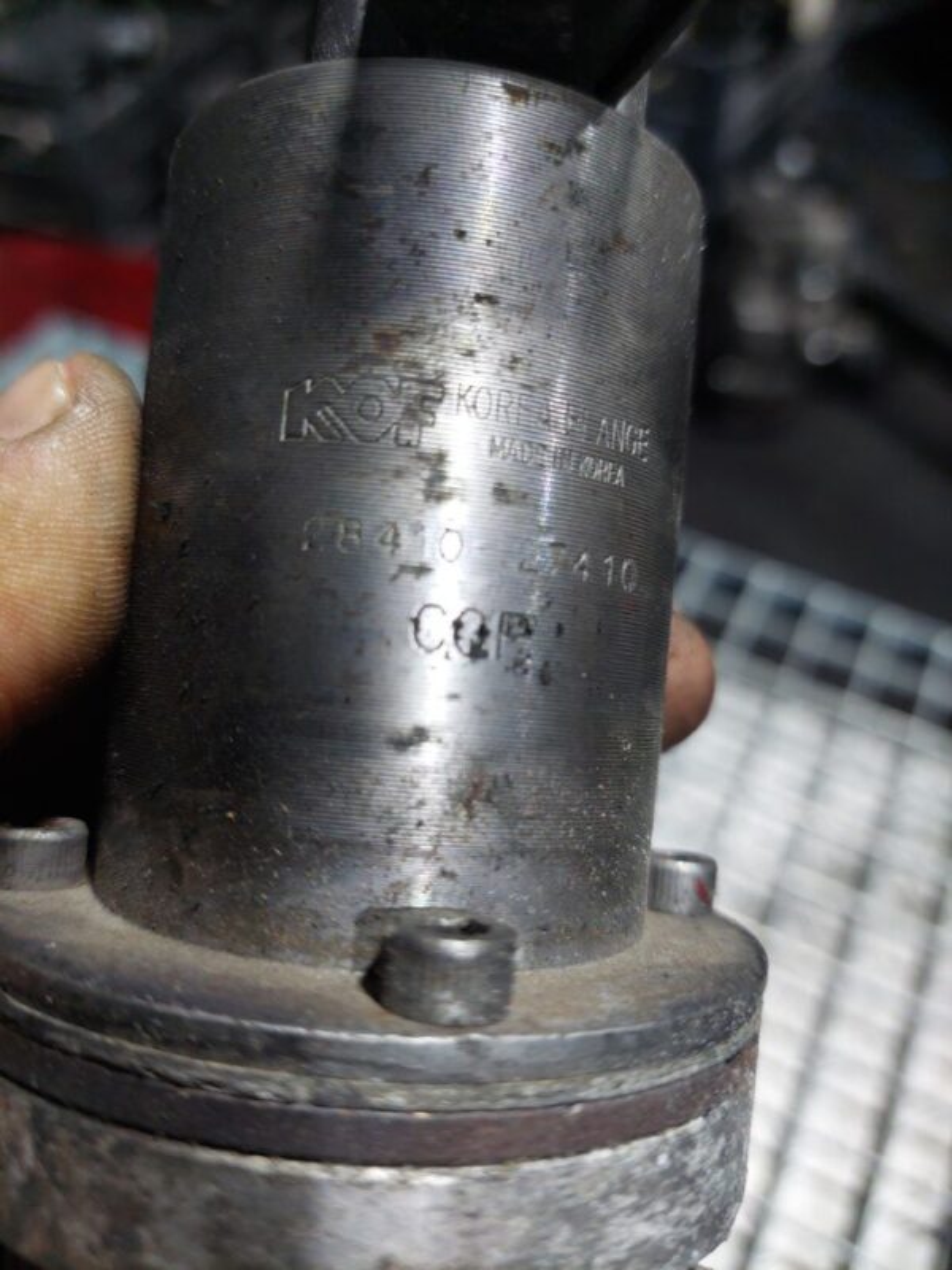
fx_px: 917
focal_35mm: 25
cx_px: 476
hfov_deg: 54.9
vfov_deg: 69.4
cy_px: 635
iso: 200
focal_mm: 5.23
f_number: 1.8
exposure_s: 1/50
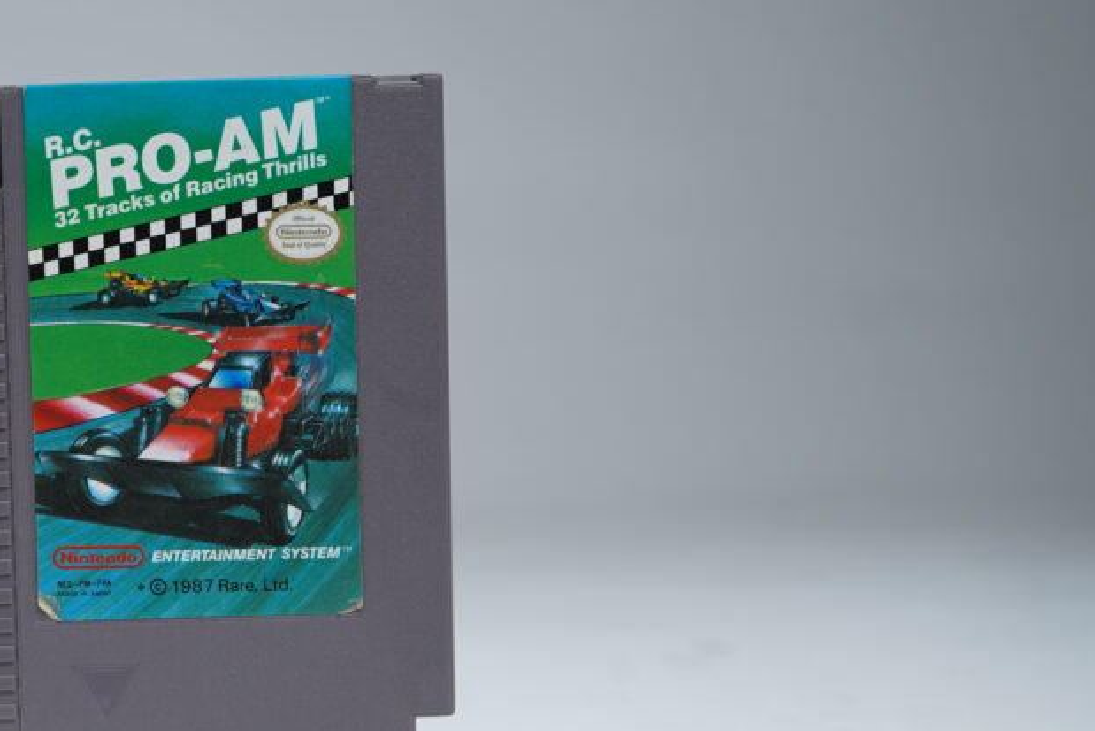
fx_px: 1947
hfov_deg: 30.0
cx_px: 97
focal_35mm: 64
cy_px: 467
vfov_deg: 21.2
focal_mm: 33
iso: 160
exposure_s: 1/5
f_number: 6.3
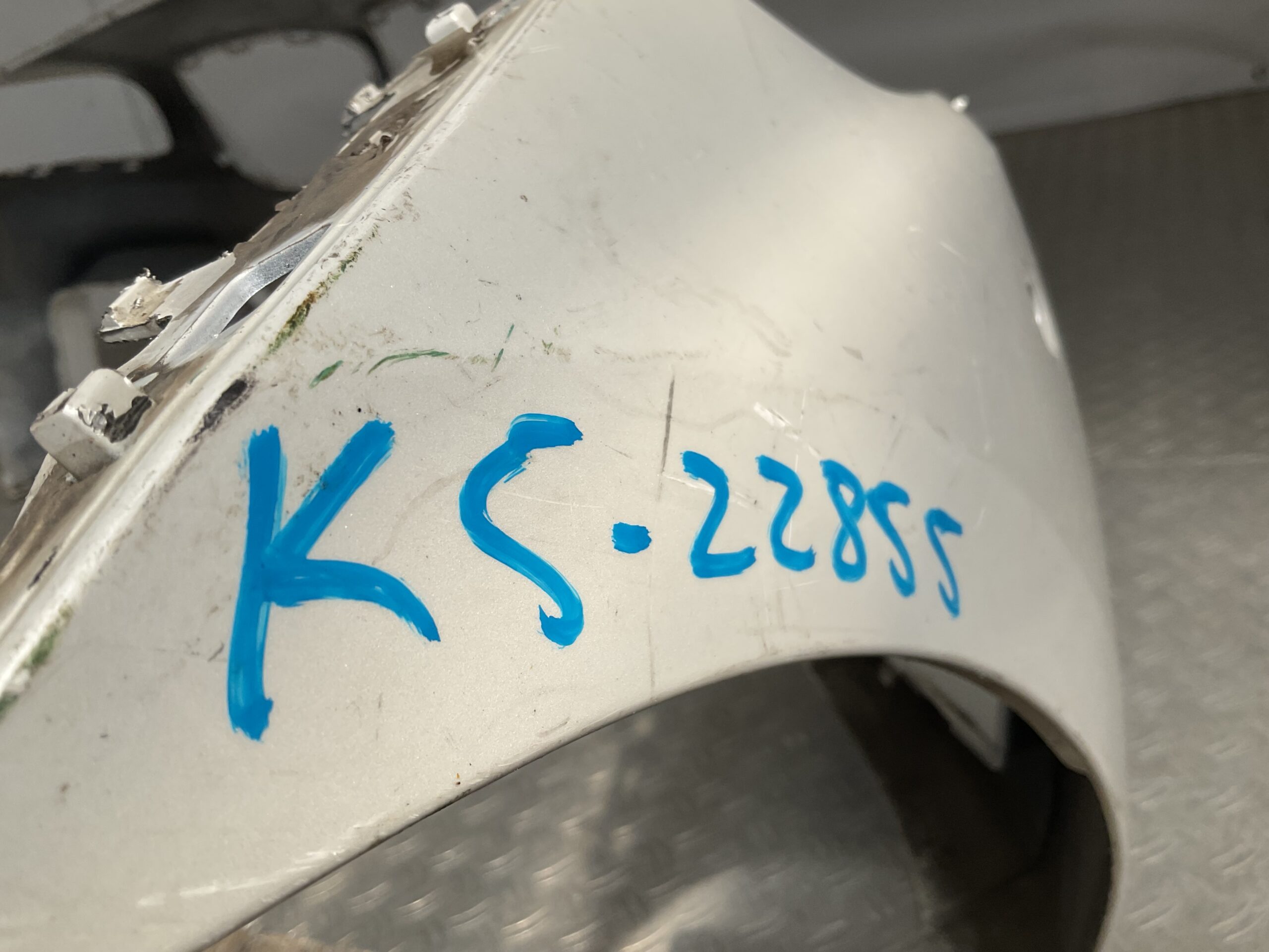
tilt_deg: -28.2
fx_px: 1063
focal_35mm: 29
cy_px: 476
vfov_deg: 48.2
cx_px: 634
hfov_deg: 61.7
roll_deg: +16.0
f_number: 1.8
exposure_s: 1/1786
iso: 16
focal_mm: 3
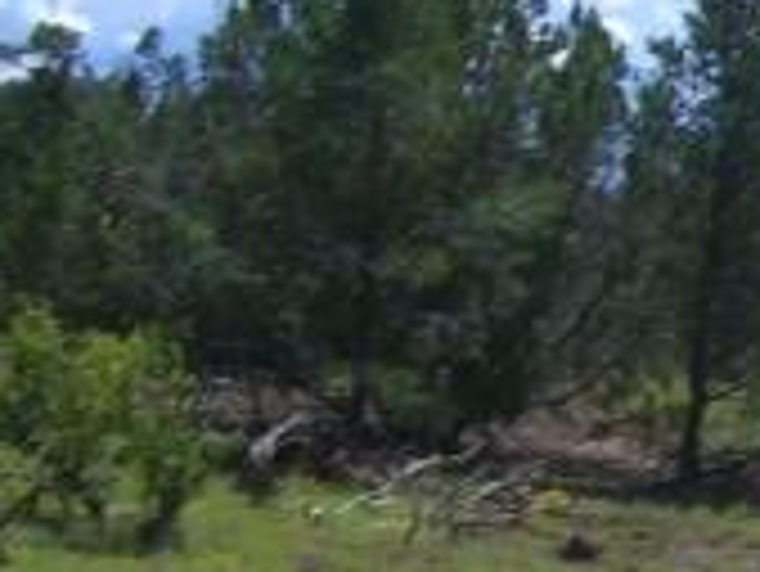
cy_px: 266
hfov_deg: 13.1
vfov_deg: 10.3
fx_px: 3164
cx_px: 1034
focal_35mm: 144
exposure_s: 1/400
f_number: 5.6
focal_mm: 7.9
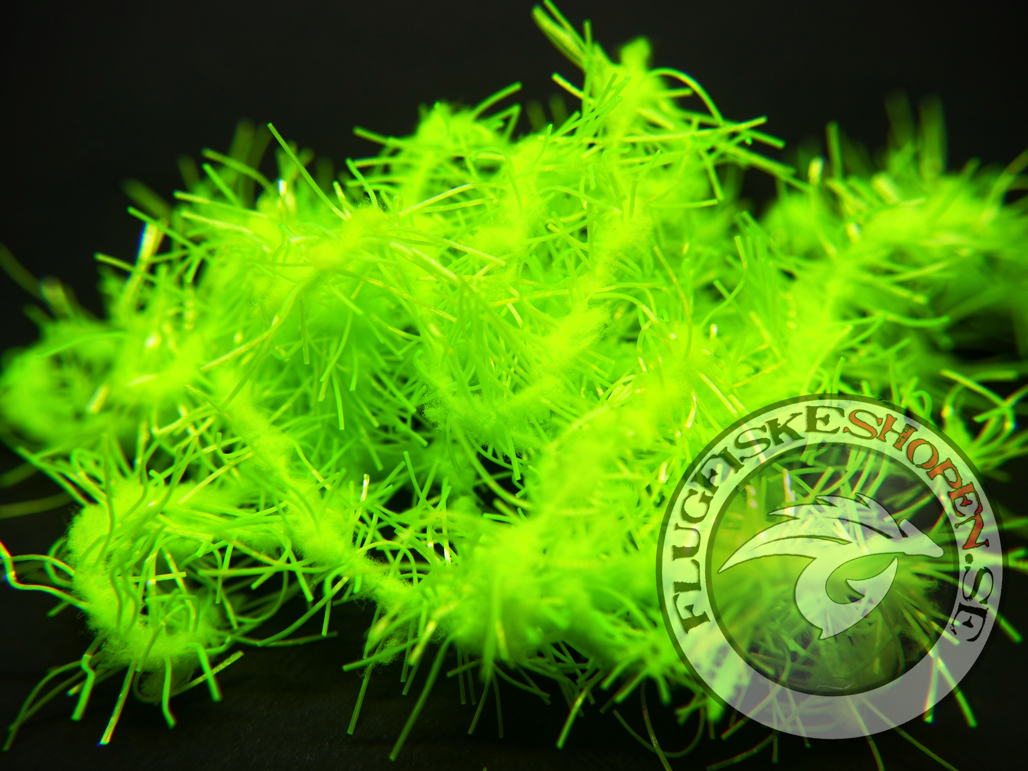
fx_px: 832
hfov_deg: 63.4
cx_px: 514
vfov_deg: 49.7
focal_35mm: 28
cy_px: 386
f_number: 3.5
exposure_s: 1/60.2
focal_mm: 14
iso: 200
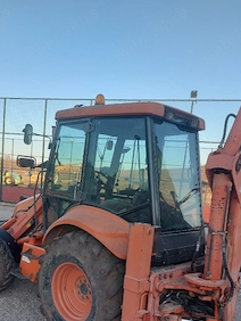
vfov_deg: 52.3
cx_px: 85
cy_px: 227
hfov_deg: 41.4
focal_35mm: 34
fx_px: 315
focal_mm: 5.23
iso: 32
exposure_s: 1/159
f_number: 1.8
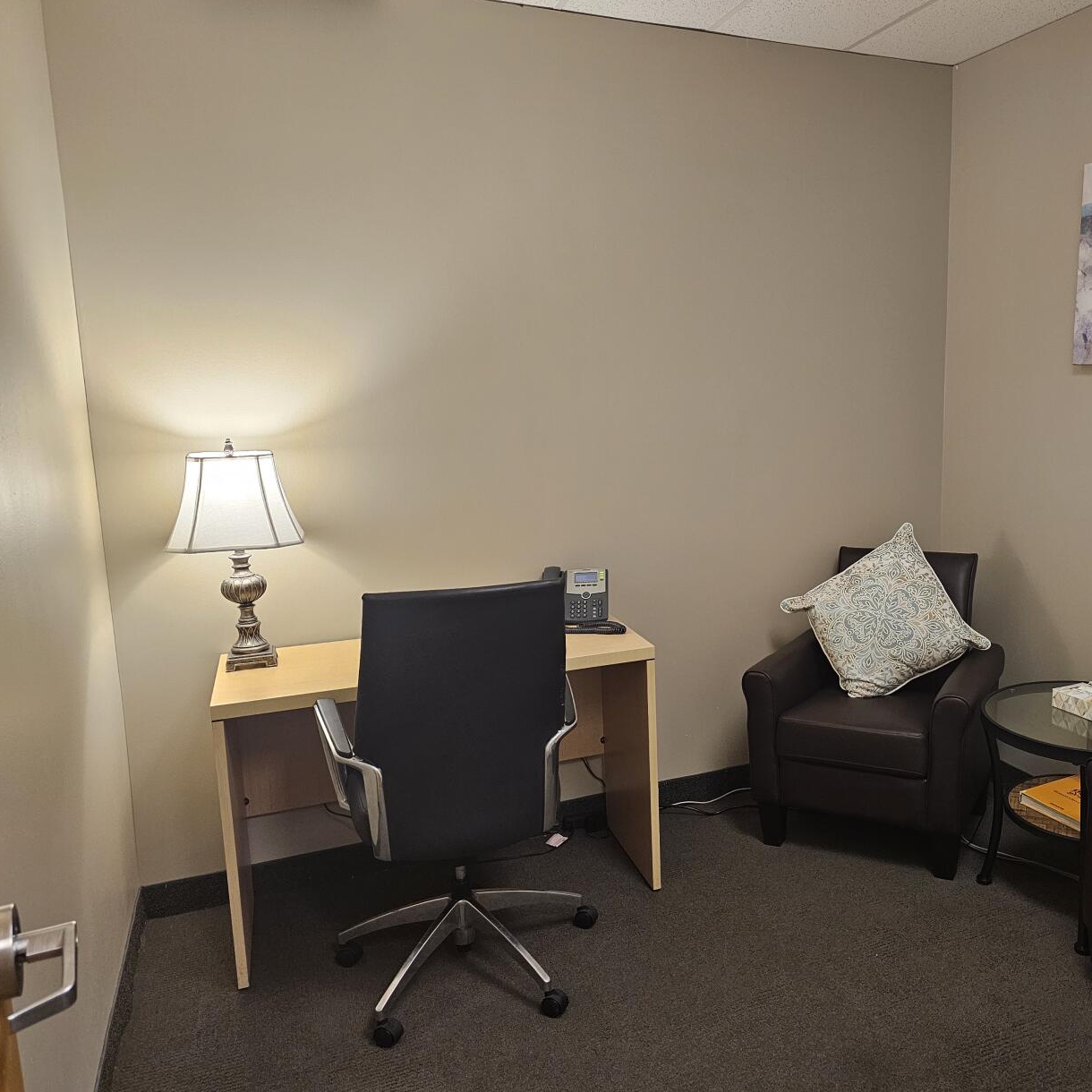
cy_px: 555
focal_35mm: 28
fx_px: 999
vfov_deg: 57.3
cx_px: 742
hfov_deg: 55.9
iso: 500
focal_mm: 6.3
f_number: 1.7
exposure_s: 1/120
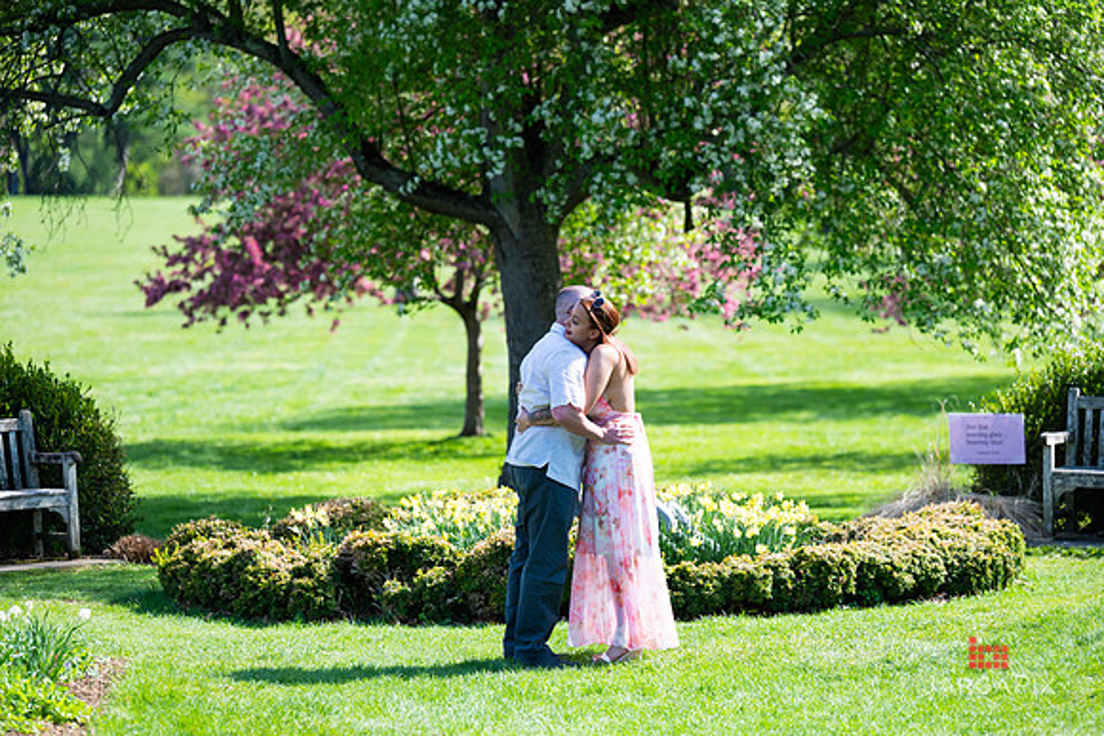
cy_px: 360
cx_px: 552
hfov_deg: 14.5
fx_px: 4353
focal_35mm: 142
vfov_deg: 9.7
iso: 200
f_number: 3.2
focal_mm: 135
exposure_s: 1/2000
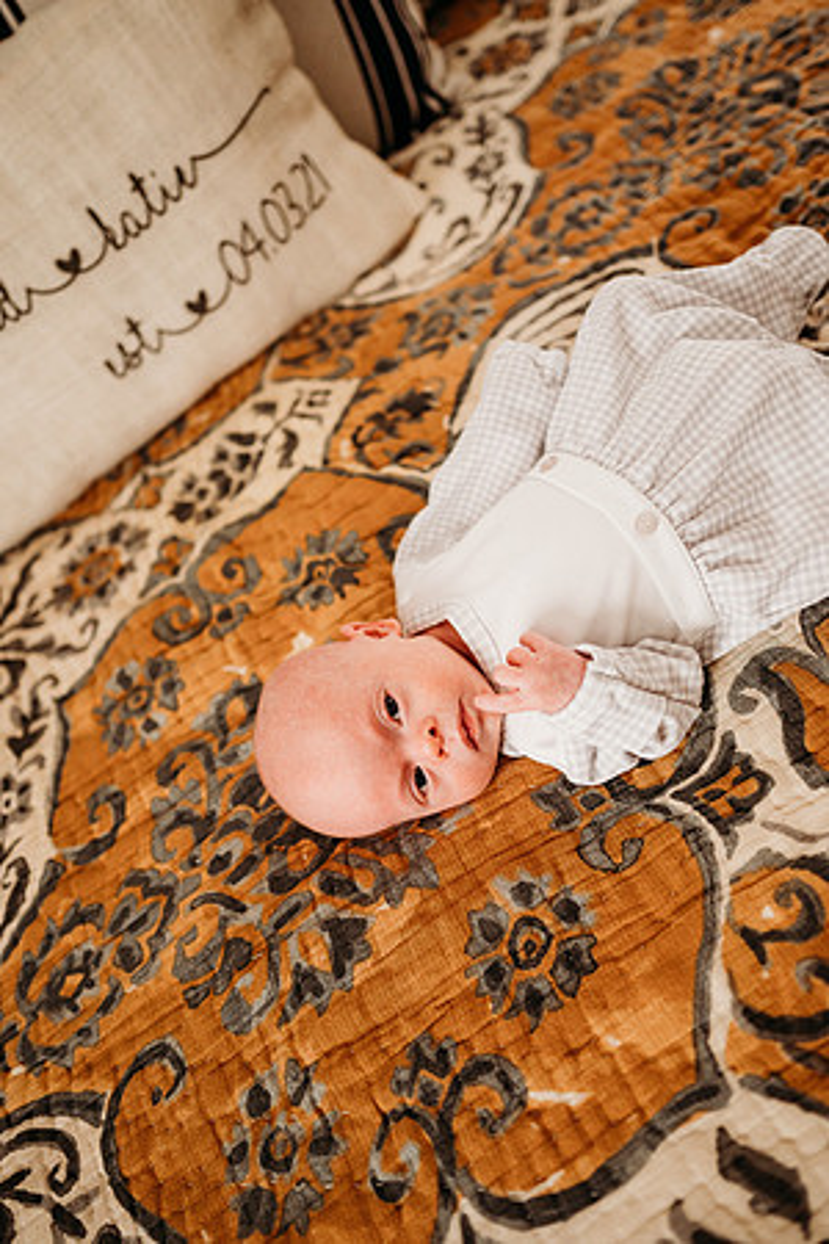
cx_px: 414
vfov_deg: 73.7
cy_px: 622
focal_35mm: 24
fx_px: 829
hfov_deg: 53.1
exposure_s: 1/125
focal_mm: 24
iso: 400
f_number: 1.8
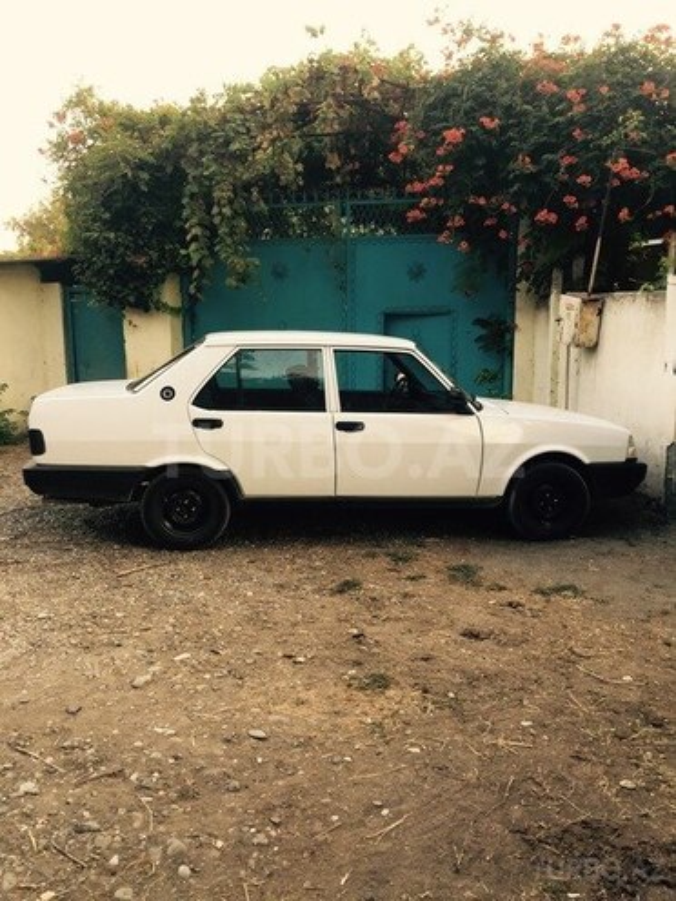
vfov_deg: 61.7
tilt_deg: -8.7
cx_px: 338
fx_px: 755
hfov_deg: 48.2
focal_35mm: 29
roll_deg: +0.7
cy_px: 450
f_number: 2.2
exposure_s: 1/100
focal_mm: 4.15
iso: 50
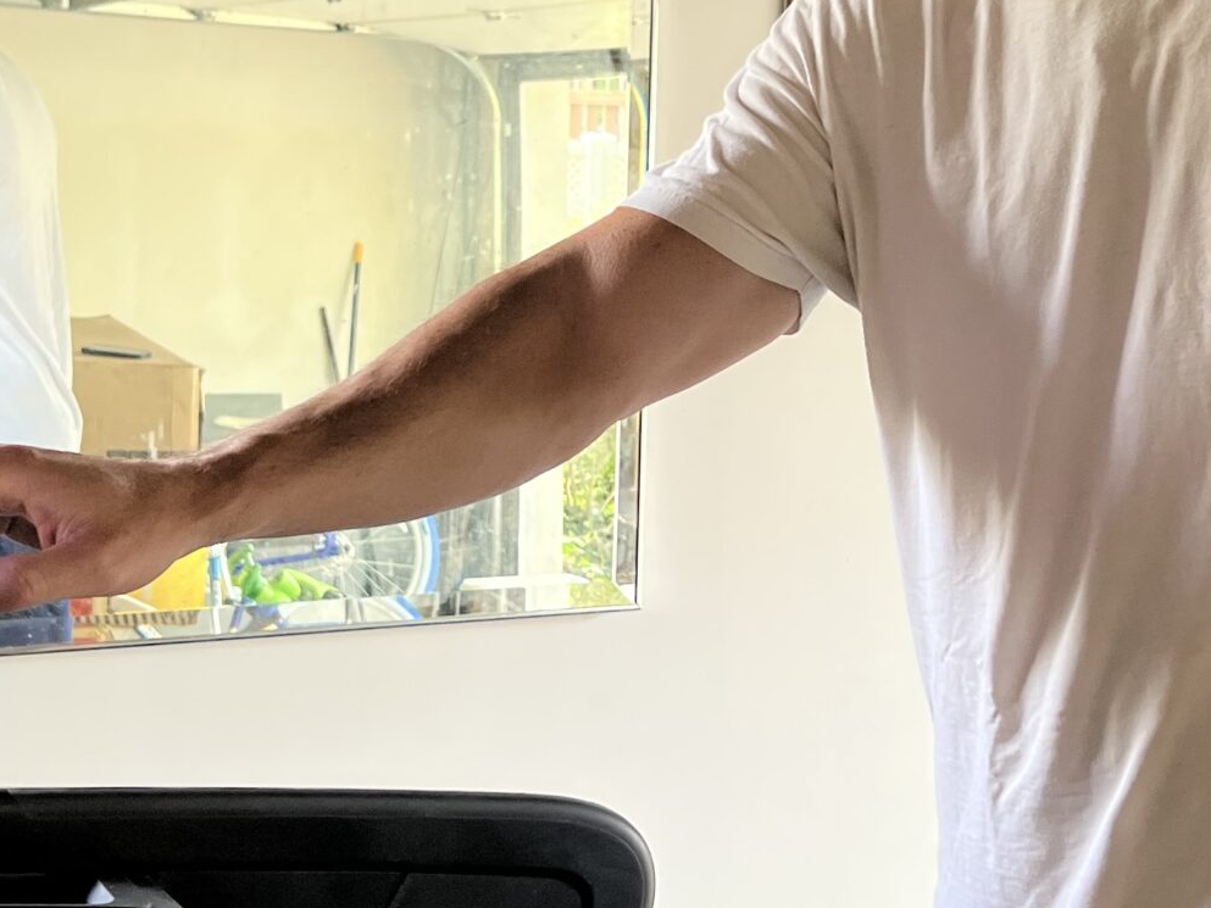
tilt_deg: -4.5
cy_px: 416
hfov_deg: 28.9
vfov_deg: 21.9
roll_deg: -0.9
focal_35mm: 67
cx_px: 679
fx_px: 2344
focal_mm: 5.7
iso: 100
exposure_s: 1/121
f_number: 1.5
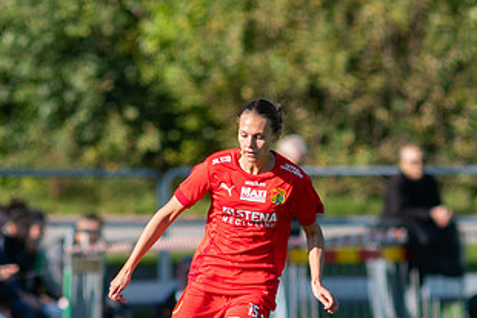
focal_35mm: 1136
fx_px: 15058
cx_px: 249
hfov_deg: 1.8
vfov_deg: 1.2
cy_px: 291
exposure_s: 1/2000
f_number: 3.2
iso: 180
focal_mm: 300
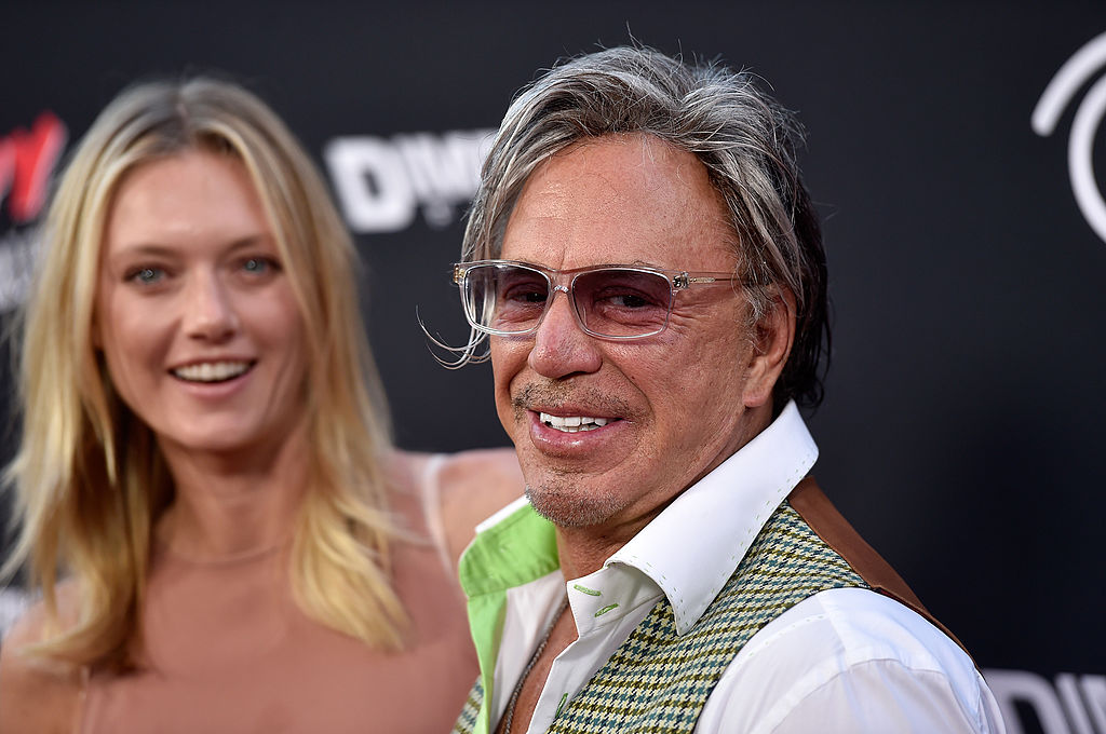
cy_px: 367
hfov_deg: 10.3
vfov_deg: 6.8
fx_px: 6137
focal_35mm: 200
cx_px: 553
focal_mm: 200
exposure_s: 1/400
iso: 1000
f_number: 4
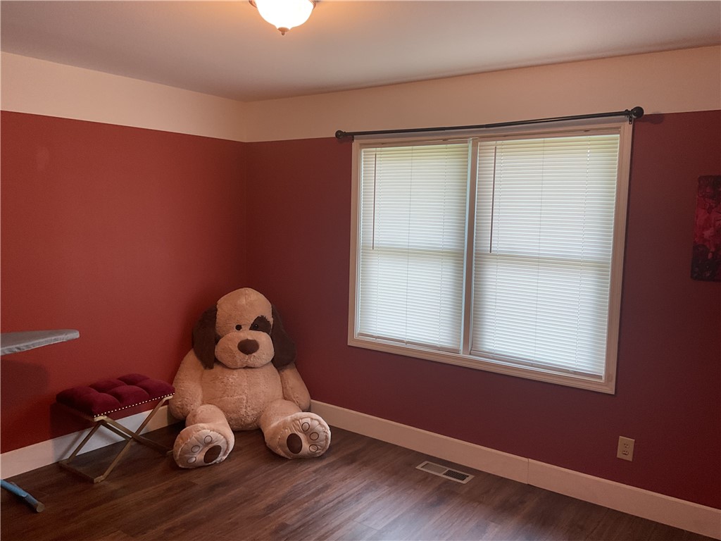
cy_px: 270
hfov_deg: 61.7
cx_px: 360
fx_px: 604
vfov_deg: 48.2
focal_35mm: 29
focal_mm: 3
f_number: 1.8
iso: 40
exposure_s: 1/60
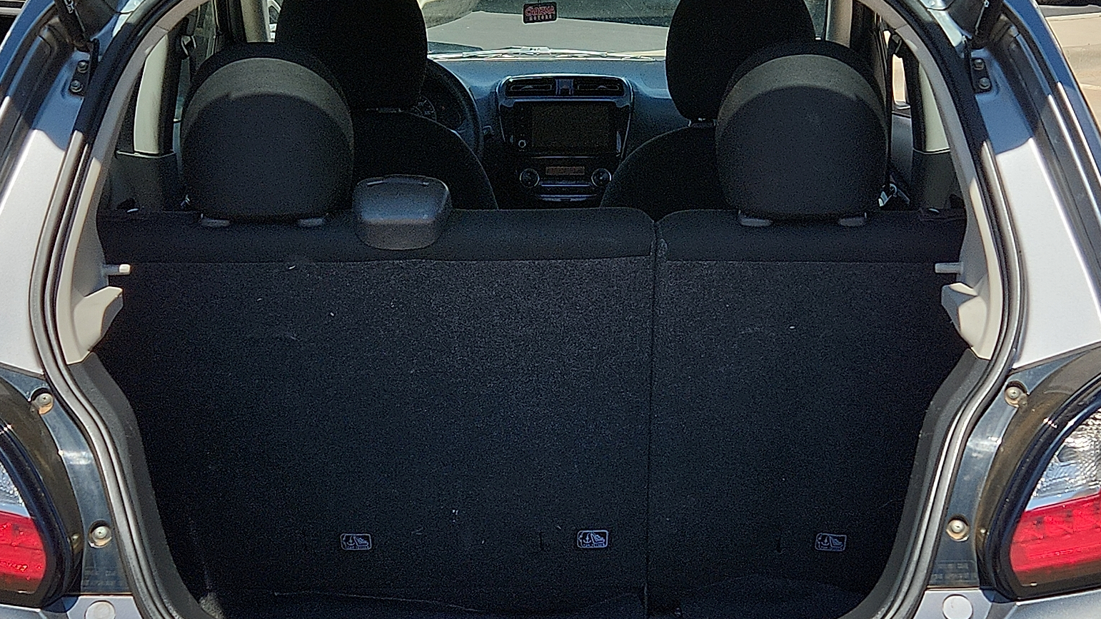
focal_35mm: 26
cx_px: 544
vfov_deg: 43.6
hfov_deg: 71.9
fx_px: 759
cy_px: 421
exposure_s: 1/2500
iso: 50
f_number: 1.8
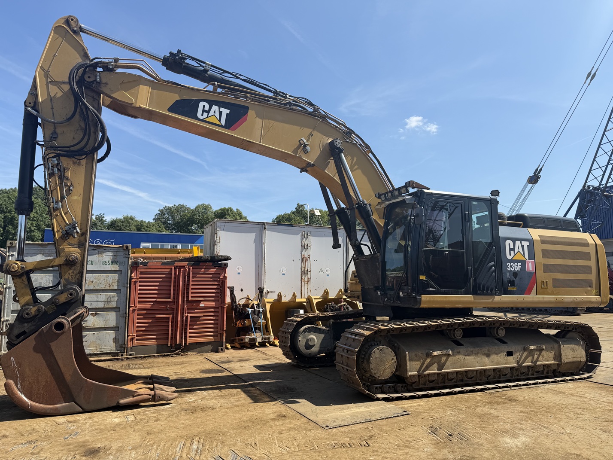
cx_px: 306
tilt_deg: +7.6
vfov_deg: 56.8
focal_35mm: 24
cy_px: 230
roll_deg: -0.3
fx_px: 425
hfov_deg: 71.6
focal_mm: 6.76
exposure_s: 1/2801
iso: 80
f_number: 1.78
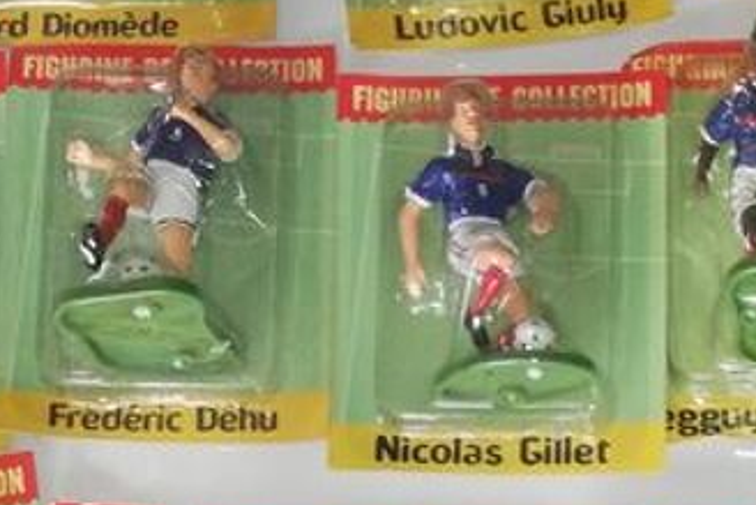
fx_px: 2395
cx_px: 691
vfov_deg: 10.7
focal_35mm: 114
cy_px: 1106
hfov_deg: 17.6
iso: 200
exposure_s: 1/50
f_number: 2.2
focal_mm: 3.81
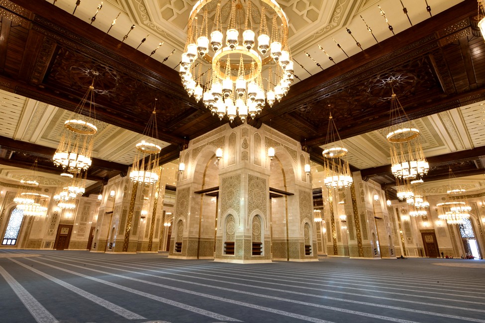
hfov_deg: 86.9
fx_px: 256
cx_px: 242
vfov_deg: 64.6
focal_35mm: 19
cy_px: 162
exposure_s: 3
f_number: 22
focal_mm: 19
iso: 100
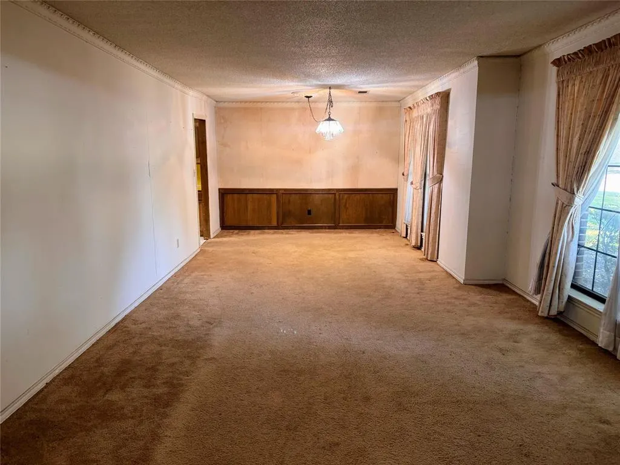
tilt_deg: -9.6
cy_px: 232
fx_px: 430
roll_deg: -0.2
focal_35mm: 24
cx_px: 310
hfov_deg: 71.6
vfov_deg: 56.8
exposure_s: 1/60
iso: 320
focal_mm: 6.76
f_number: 1.78
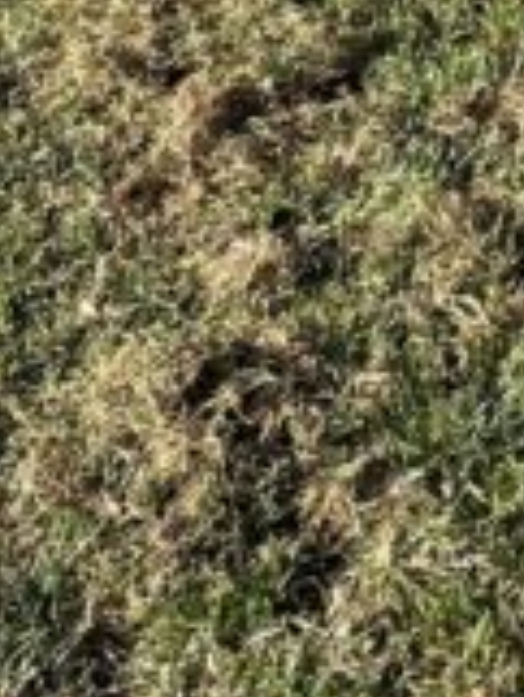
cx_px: 961
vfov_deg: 11.3
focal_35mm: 165
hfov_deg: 8.6
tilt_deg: -26.9
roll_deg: -1.5
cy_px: -489
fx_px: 3326
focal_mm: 4.2
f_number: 1.6
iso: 32
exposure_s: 1/842
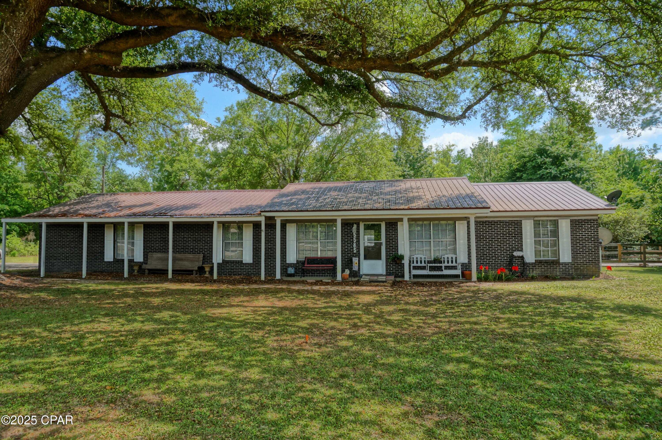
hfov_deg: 73.8
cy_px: 220
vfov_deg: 53.0
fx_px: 441
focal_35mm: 24
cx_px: 331
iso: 400
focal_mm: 16
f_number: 5.6
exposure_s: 1/1000
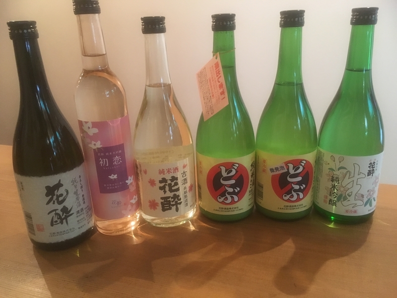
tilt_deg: -20.8
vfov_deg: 48.2
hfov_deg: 61.7
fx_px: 333
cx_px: 198
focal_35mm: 29
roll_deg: +2.3
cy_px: 149
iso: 200
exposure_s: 1/20
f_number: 2.2
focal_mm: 4.15
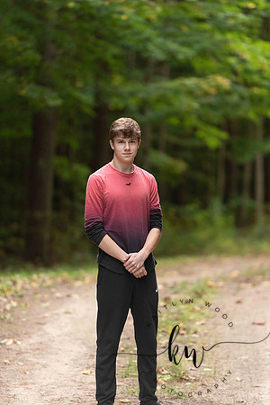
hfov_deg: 6.9
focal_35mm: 200
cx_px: 135
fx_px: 2250
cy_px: 202
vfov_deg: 10.3
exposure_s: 1/320
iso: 500
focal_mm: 200
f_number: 2.8
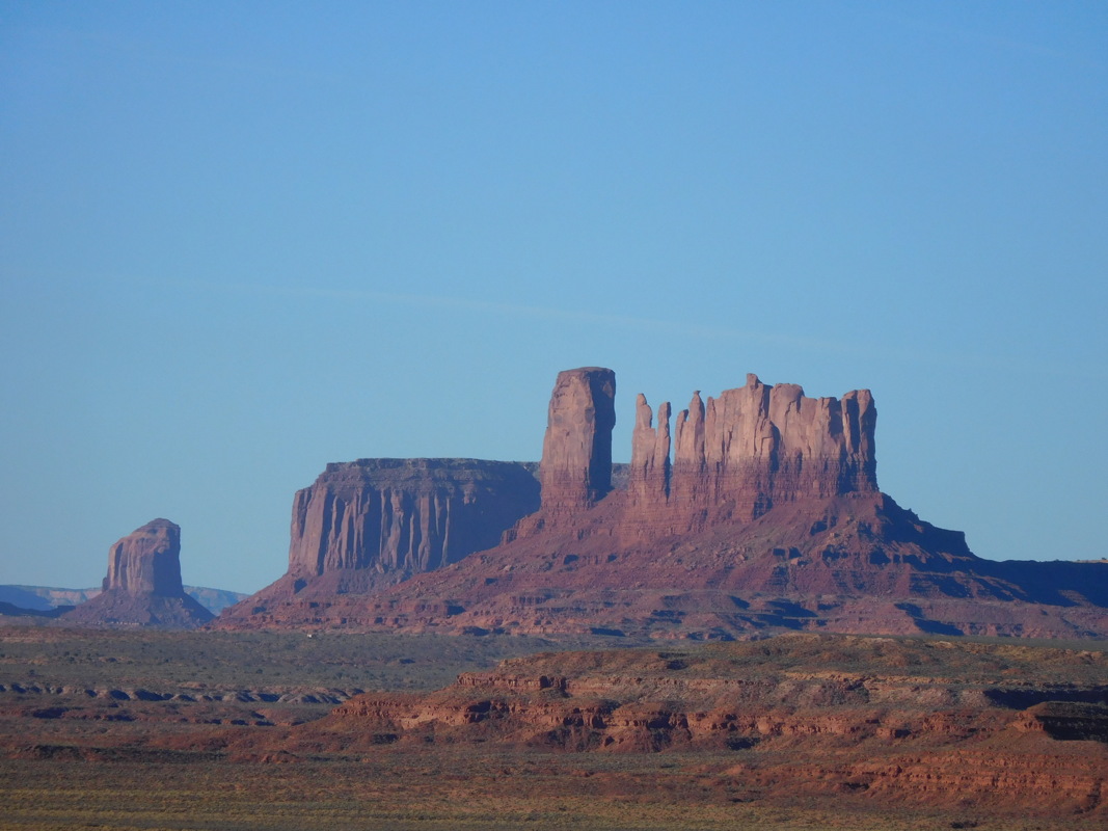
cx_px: 554
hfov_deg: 7.1
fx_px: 8961
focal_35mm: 280
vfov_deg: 5.3
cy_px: 416
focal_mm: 50
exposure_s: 1/1000
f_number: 5.8
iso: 125
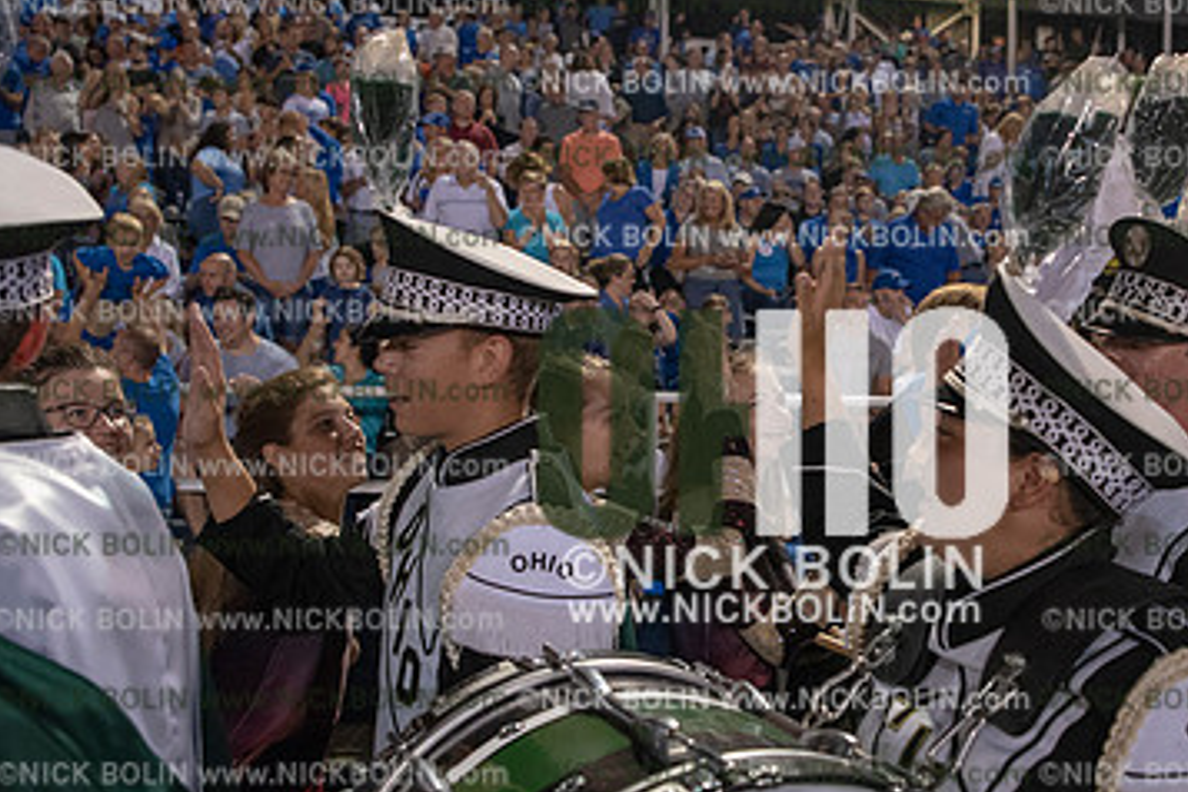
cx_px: 772
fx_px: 1287
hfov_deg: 48.9
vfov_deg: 34.1
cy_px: 468
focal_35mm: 39
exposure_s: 1/500
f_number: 3.2
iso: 3200
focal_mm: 24
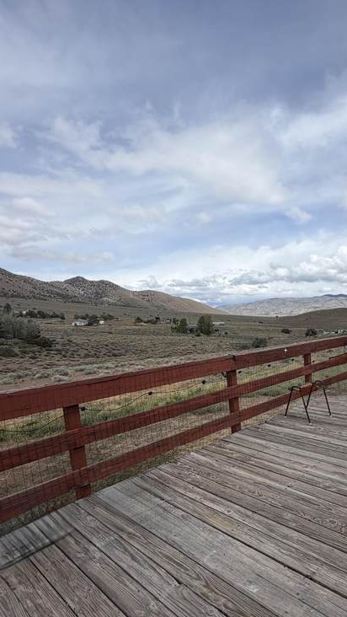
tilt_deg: -12.3
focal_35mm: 20
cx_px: 250
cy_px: 376
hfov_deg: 53.9
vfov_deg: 85.3
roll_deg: +0.8
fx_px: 327
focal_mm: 2.22
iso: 20
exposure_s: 1/955
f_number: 2.2
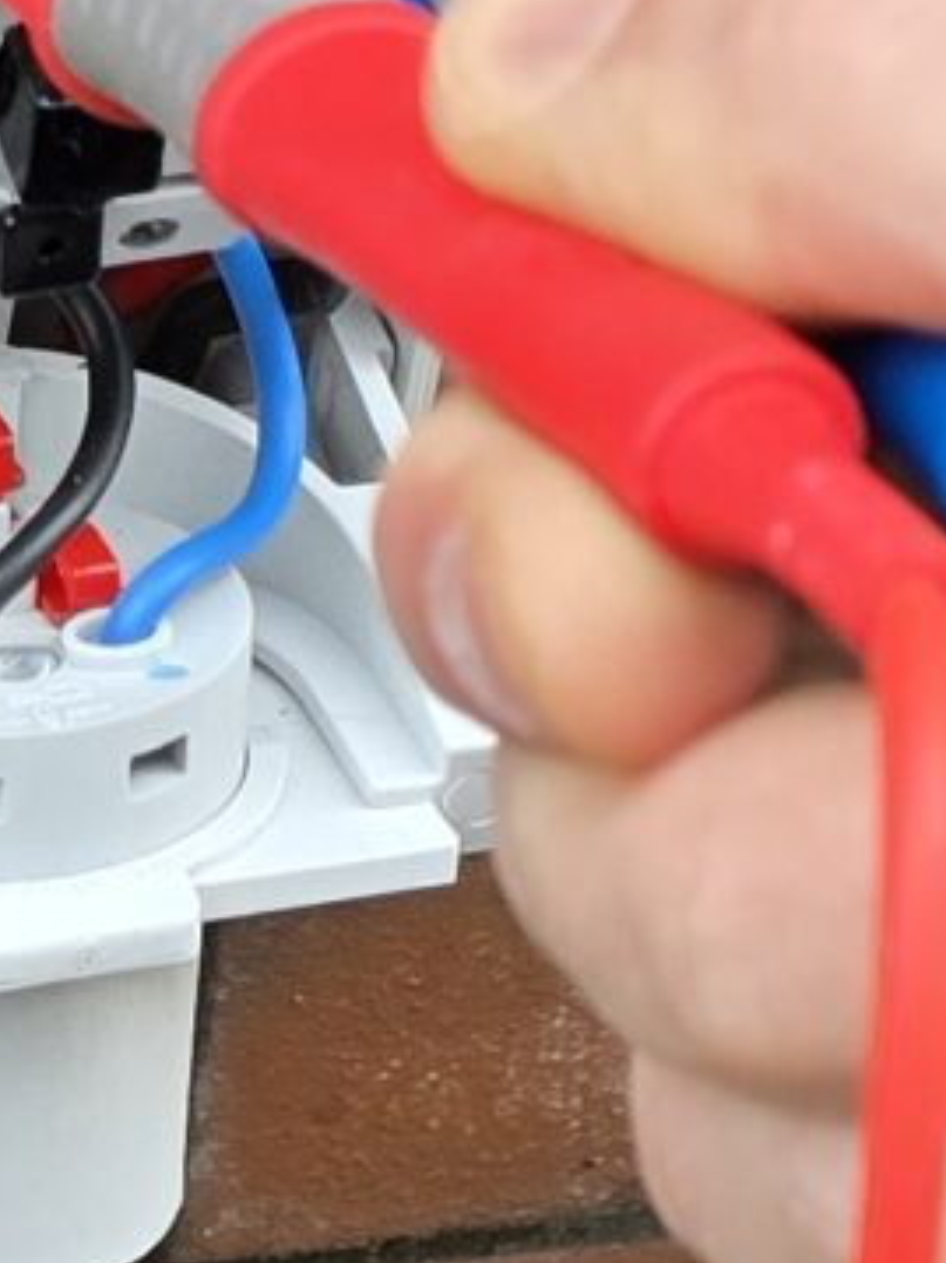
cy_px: 1340
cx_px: -1273
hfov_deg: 8.3
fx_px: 5979
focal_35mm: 164
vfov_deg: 11.9
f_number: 1.7
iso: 80
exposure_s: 1/180
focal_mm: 6.3
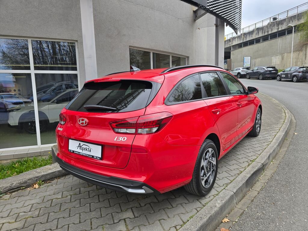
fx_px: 205
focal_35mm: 23
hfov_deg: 73.9
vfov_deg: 58.9
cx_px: 154
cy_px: 116
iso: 12
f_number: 1.7
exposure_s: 1/362
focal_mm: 6.3
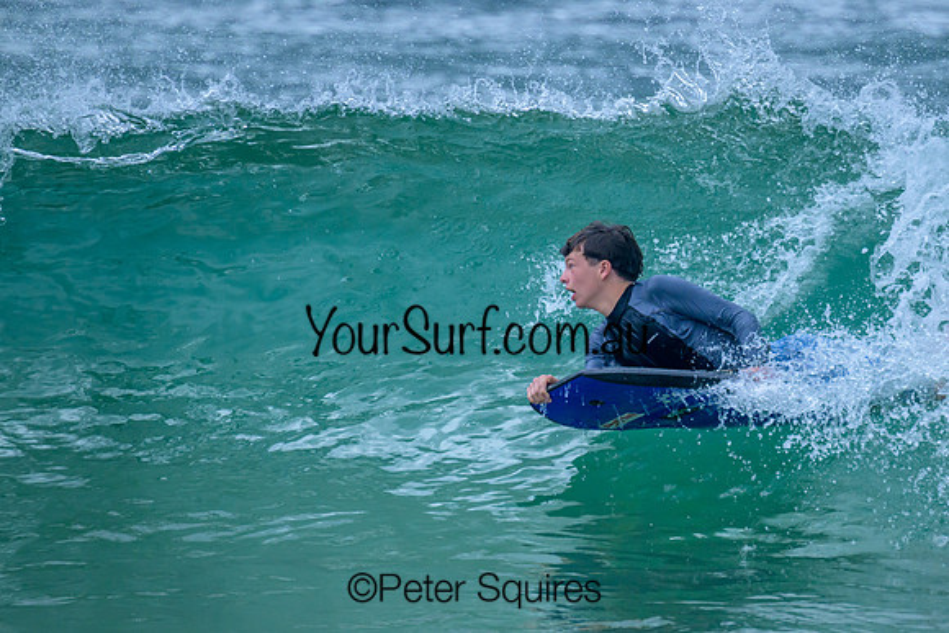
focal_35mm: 767
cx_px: 650
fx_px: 20235
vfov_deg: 1.8
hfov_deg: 2.7
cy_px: 338
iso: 1400
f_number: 8
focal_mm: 560
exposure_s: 1/2000
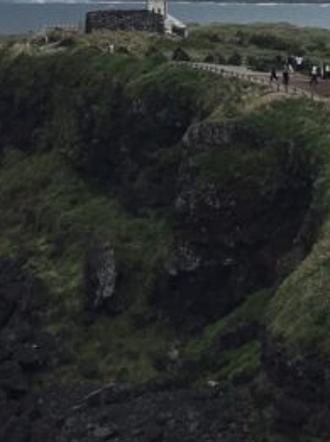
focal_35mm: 110
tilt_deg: +6.7
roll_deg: +0.1
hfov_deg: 13.4
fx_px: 1402
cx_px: 88
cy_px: -147
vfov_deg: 16.8
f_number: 1.8
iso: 20
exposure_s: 1/3546
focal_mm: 3.99
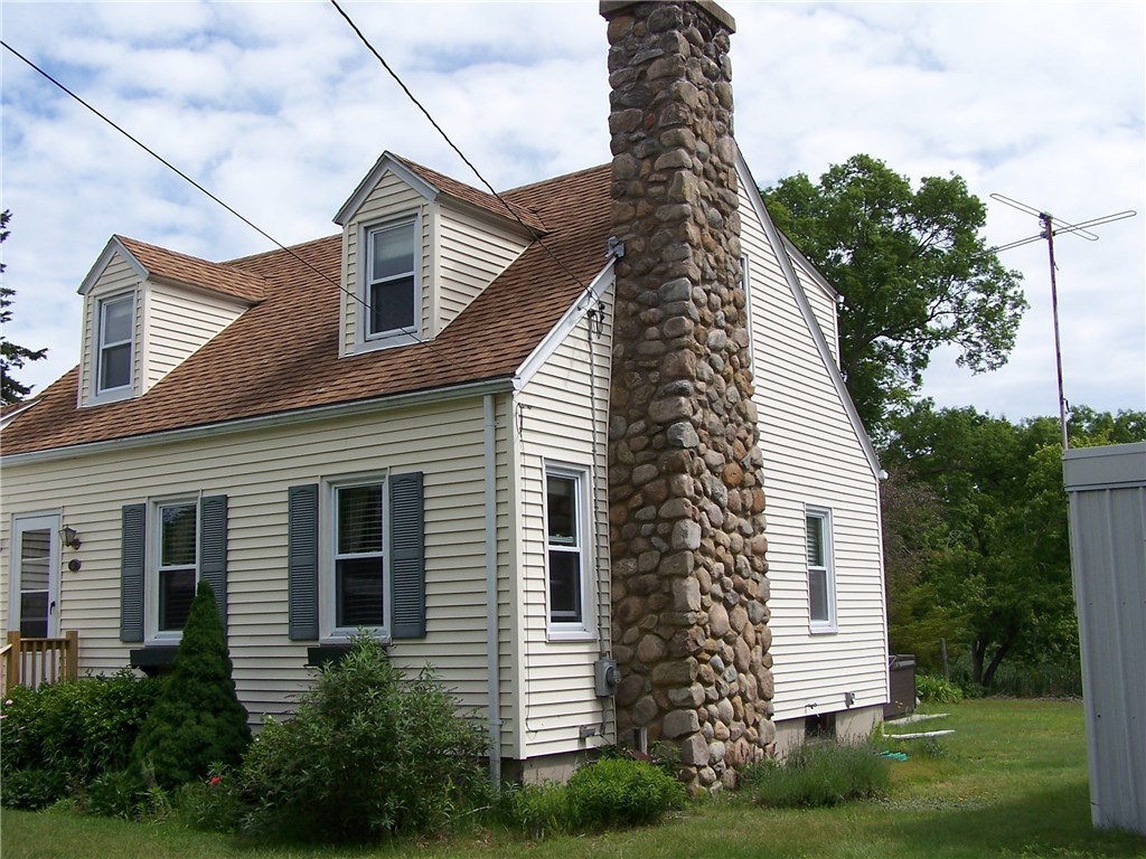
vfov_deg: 37.7
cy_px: 430
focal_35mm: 38
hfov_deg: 49.0
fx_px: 1258
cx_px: 573
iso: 80
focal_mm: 6.3
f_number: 4
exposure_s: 1/800
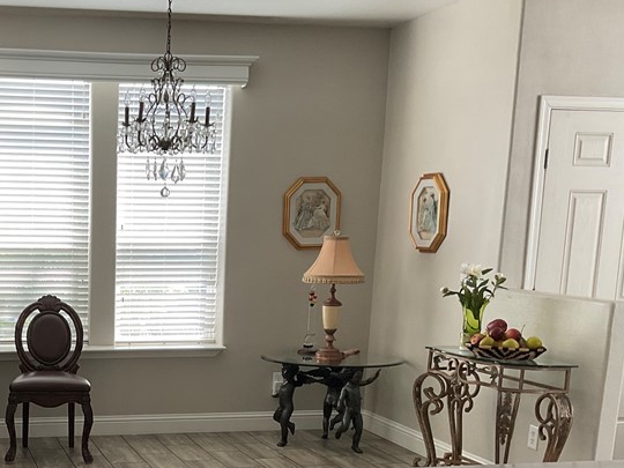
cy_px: 428
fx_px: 991
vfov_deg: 25.7
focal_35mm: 55
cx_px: 92
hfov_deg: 33.5
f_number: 1.8
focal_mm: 3
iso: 50
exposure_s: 1/60
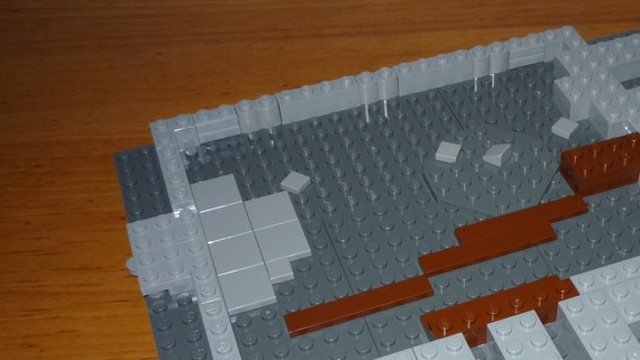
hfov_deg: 36.8
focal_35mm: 55
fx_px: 934
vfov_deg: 21.6
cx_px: 490
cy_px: 275
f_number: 4
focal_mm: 5.2
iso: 100
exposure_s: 1/30
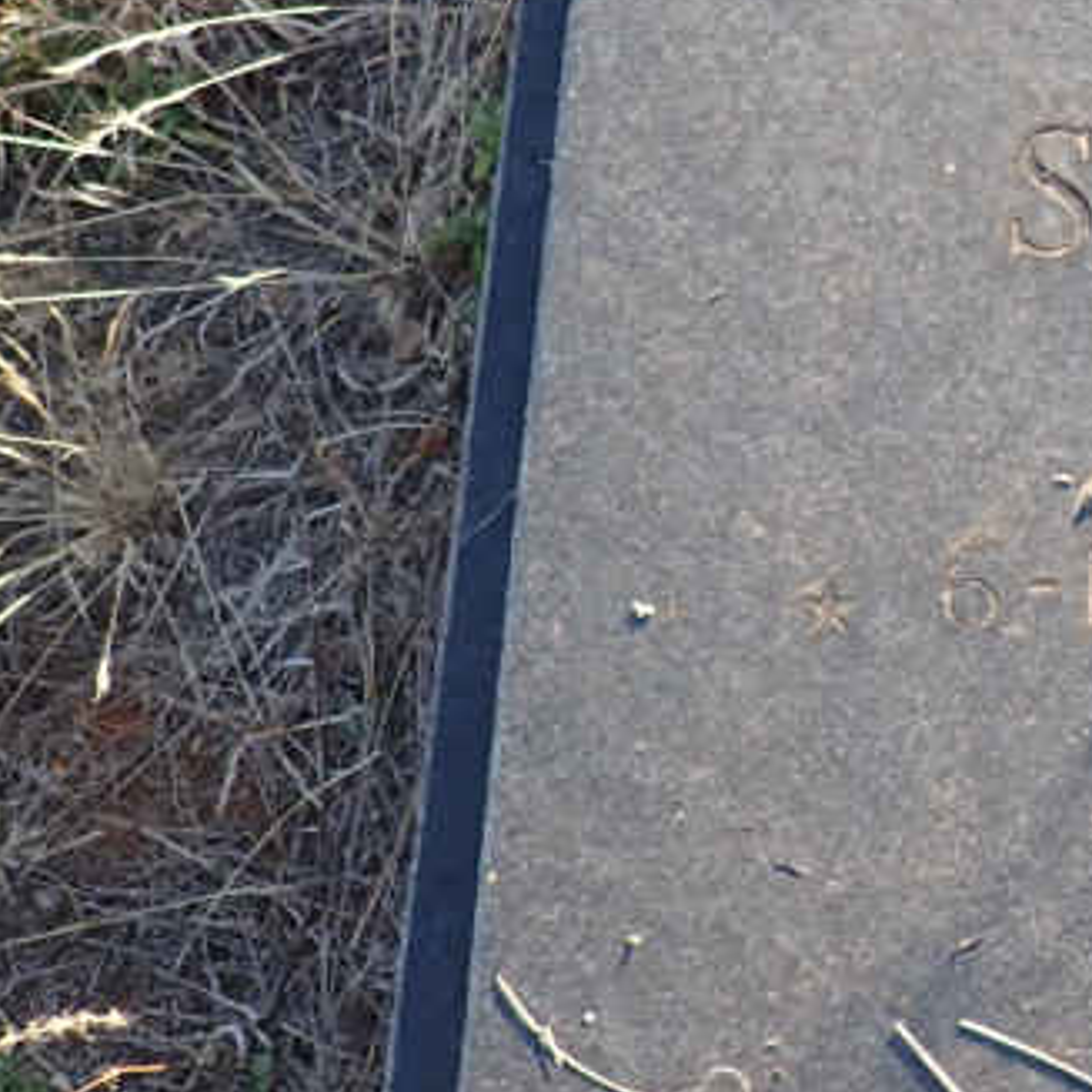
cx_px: 1650
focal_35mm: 81
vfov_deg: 21.2
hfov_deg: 18.8
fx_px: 2891
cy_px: 277
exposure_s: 1/400
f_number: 2
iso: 100
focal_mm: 4.5
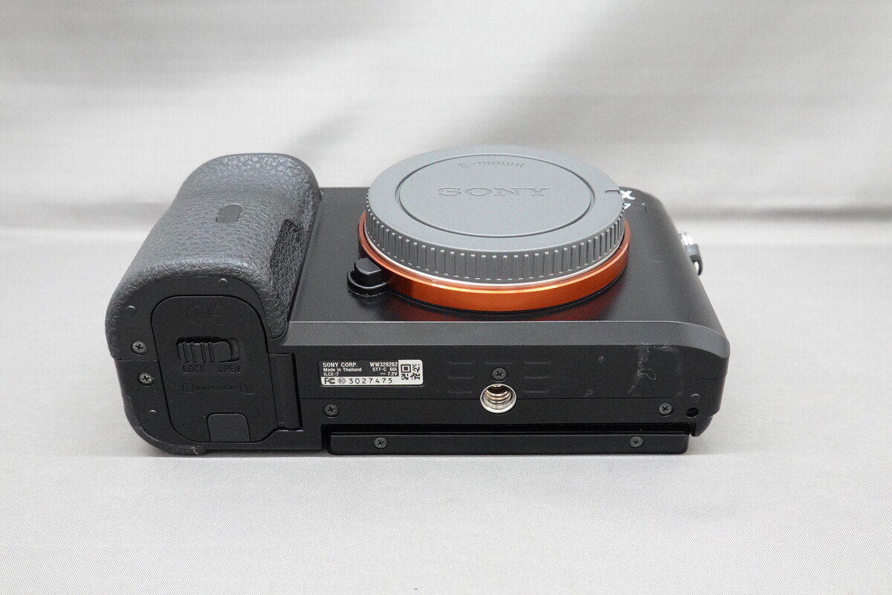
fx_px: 941
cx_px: 446
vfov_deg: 35.1
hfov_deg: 50.7
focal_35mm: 38
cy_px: 298
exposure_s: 1/40
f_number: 5.6
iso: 2500
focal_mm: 14.12
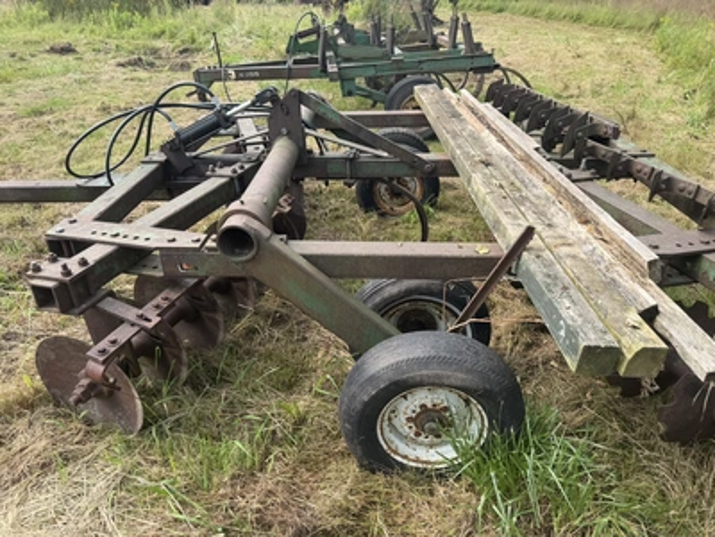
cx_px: 358
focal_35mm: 24
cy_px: 268
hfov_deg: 71.6
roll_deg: -2.4
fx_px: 496
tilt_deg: -29.7
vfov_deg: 56.8
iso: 80
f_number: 1.78
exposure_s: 1/1091
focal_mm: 6.76
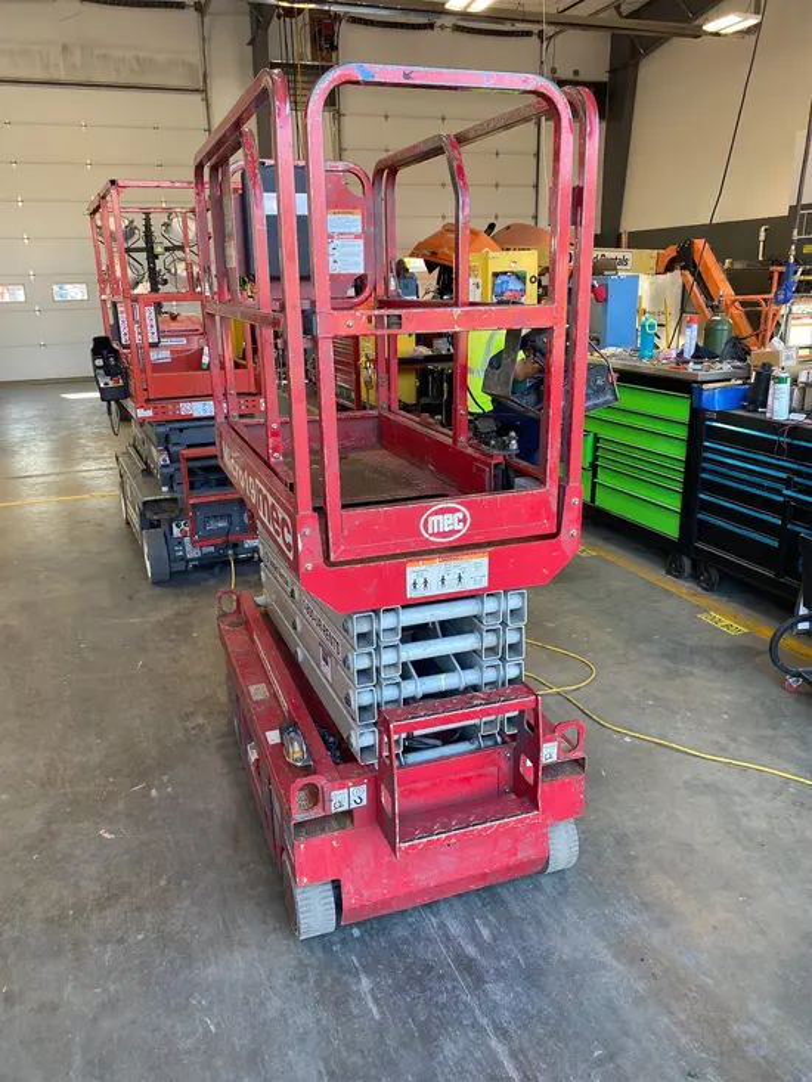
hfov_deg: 53.1
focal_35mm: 26
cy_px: 541
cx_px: 406
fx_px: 813
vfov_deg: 67.3
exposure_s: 1/122
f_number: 1.8
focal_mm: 4.25
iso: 80
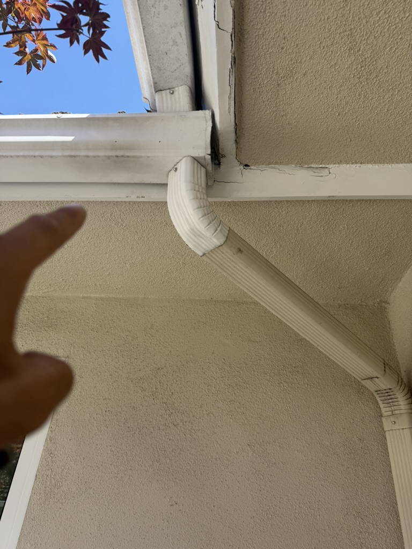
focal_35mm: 24
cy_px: 274
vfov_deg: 71.6
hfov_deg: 56.8
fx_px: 381
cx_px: 206
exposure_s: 1/1122
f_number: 1.78
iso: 80
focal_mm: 6.76
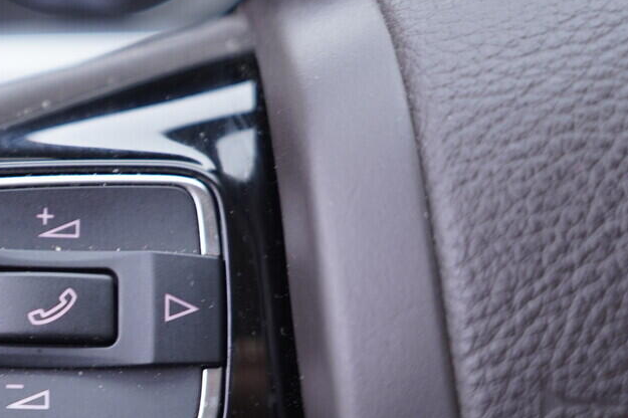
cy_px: 373
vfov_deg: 16.2
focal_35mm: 83
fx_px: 1447
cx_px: 8
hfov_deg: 23.5
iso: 250
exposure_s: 1/40
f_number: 2.8
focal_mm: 24
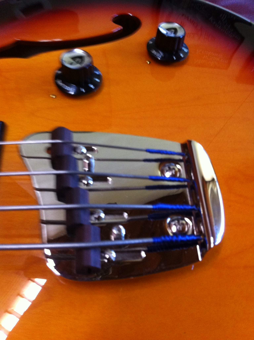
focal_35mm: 35
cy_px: 170
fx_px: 343
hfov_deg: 40.6
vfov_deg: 52.7
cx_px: 127
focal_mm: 3.85
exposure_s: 1/15
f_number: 2.8
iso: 250
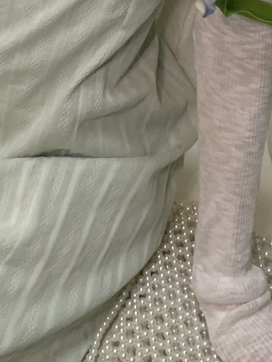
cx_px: 48
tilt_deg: -21.8
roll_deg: +0.2
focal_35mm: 112
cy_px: -320
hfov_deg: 13.2
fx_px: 1173
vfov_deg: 14.9
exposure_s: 1/60
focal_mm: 4.25
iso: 125
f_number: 1.8
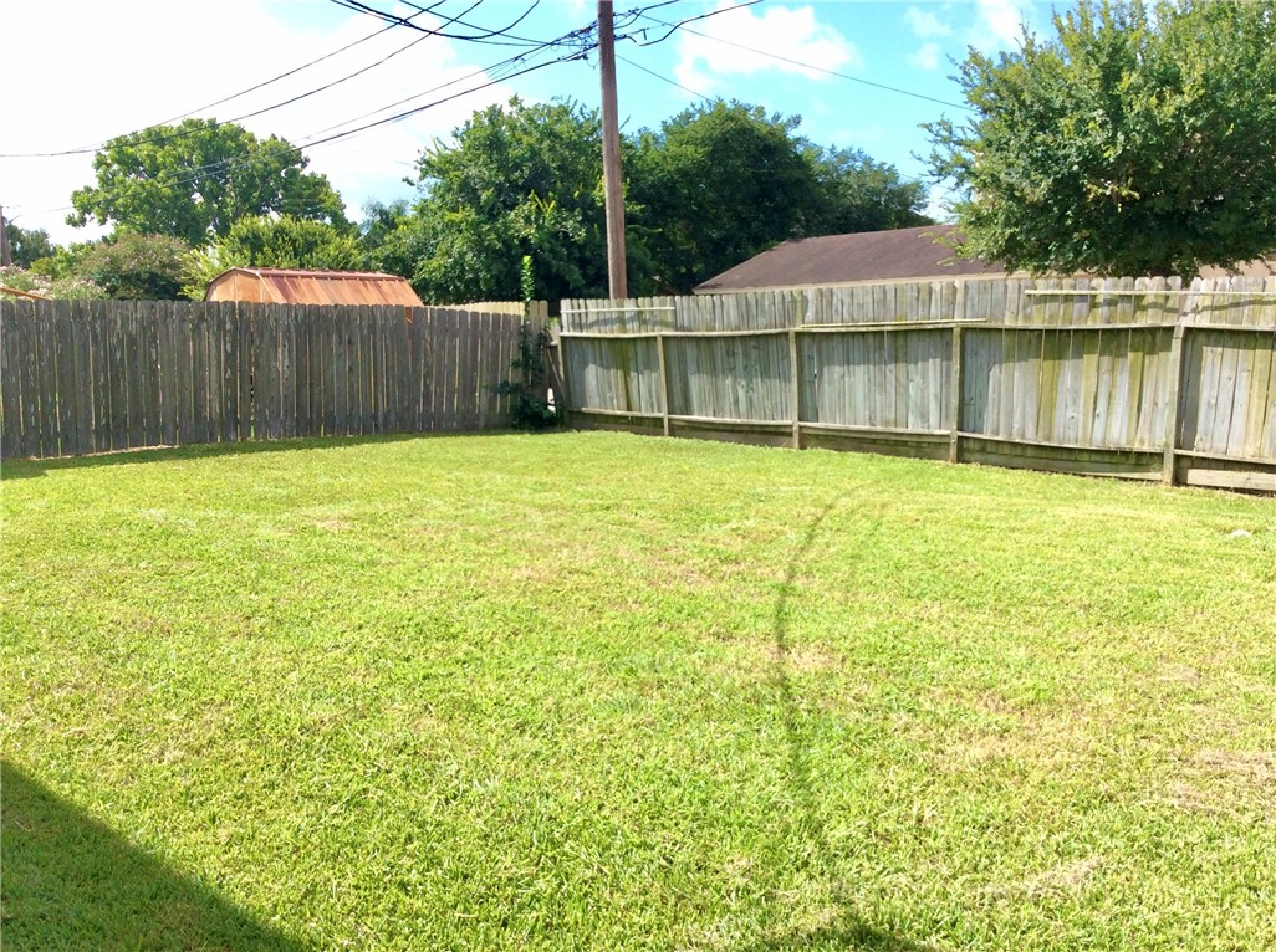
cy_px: 476
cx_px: 638
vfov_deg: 44.0
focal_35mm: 32
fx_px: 1178
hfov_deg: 56.9
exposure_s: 1/841
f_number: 2.4
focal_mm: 3.3
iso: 32
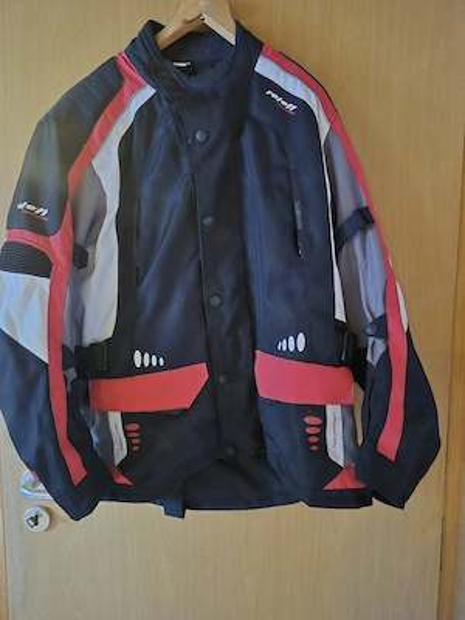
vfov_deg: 73.9
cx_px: 232
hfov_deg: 58.9
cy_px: 310
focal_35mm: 23
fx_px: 412
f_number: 1.8
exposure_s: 1/20
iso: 2000
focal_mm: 5.4
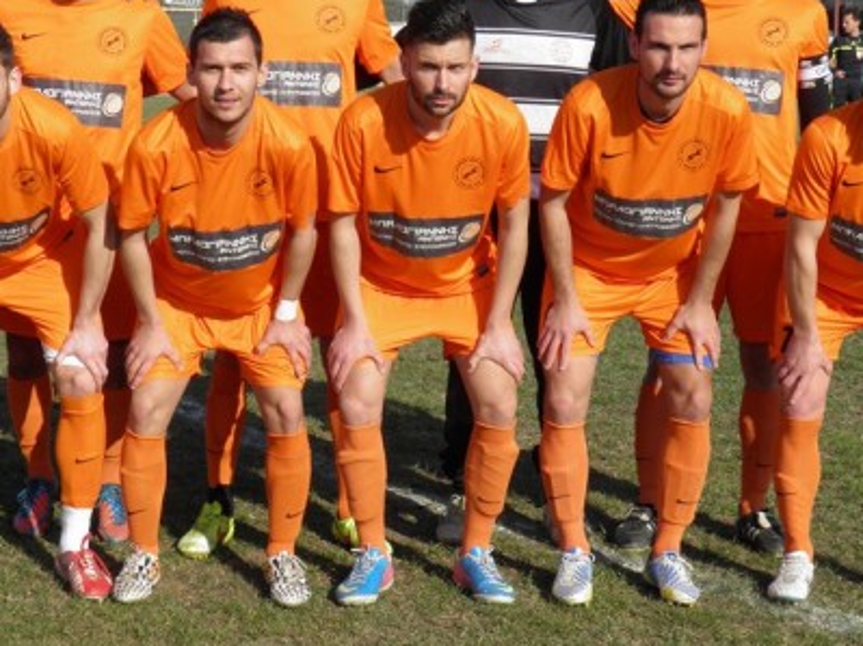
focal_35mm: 81
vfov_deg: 18.1
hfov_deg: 24.1
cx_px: 316
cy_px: 204
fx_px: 2019
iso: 50
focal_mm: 8.9
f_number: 5.5
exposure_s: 1/400
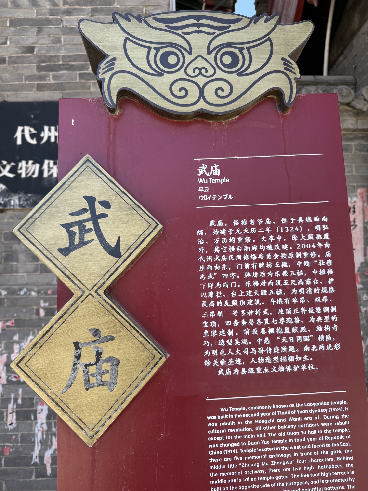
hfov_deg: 56.8
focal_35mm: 24
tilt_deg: +6.1
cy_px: 246
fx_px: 340
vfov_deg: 71.6
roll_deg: +0.8
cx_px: 184
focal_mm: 6.76
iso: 80
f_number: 1.78
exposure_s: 1/627
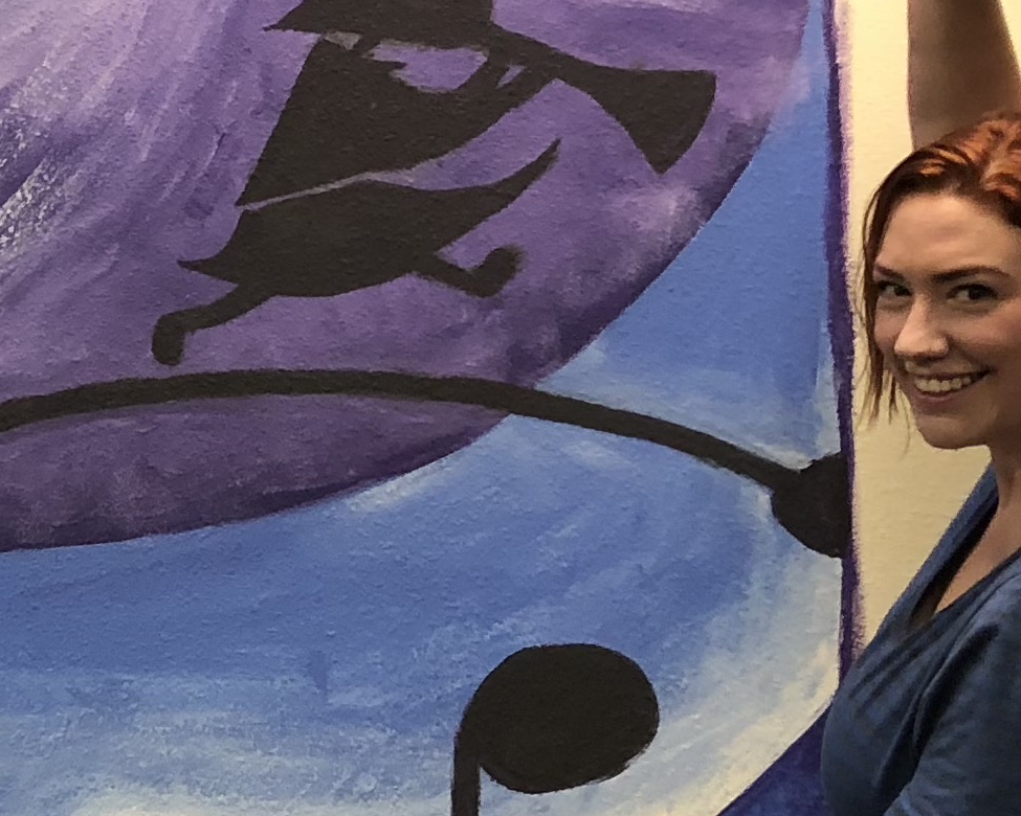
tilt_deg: -1.7
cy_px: 412
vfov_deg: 13.6
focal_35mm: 113
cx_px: -676
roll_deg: -0.5
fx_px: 3415
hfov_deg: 15.2
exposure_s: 1/20
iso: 40
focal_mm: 4
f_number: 1.8
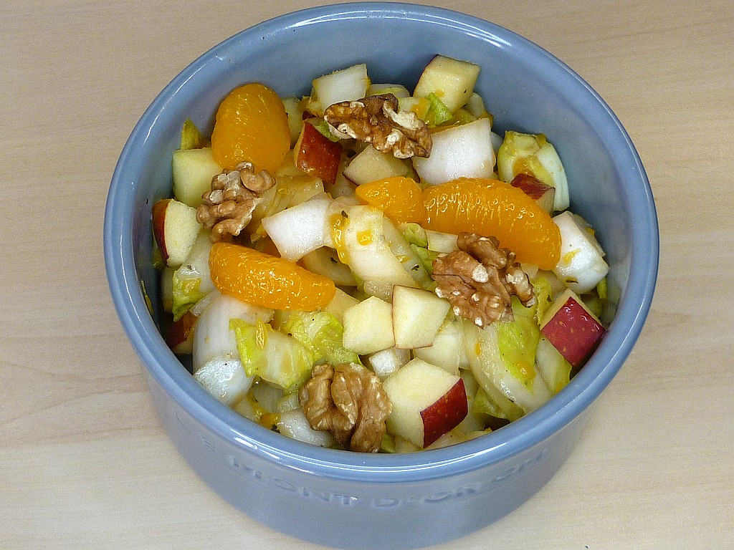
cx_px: 367
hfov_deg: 28.2
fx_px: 1463
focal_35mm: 69
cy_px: 275
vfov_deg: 21.3
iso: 80
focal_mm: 6.4
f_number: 3
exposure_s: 1/50
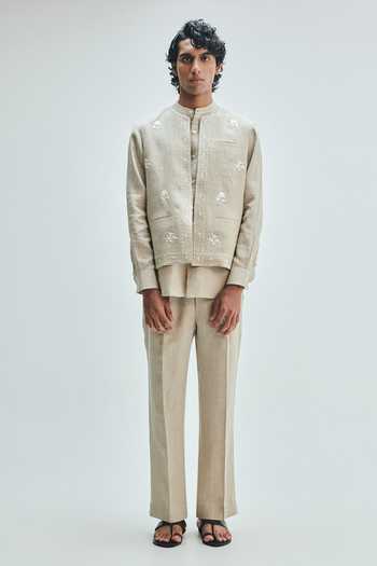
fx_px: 864
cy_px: 283
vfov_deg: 36.2
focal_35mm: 55
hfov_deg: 24.6
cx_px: 188
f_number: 8
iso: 400
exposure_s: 1/125
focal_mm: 55
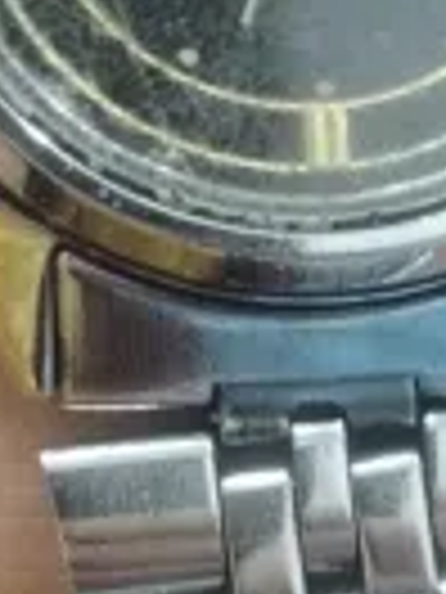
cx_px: 356
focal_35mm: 215
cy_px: -76
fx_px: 3693
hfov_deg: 6.9
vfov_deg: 9.1
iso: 1841
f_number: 1.75
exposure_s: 1/33.3
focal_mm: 5.25
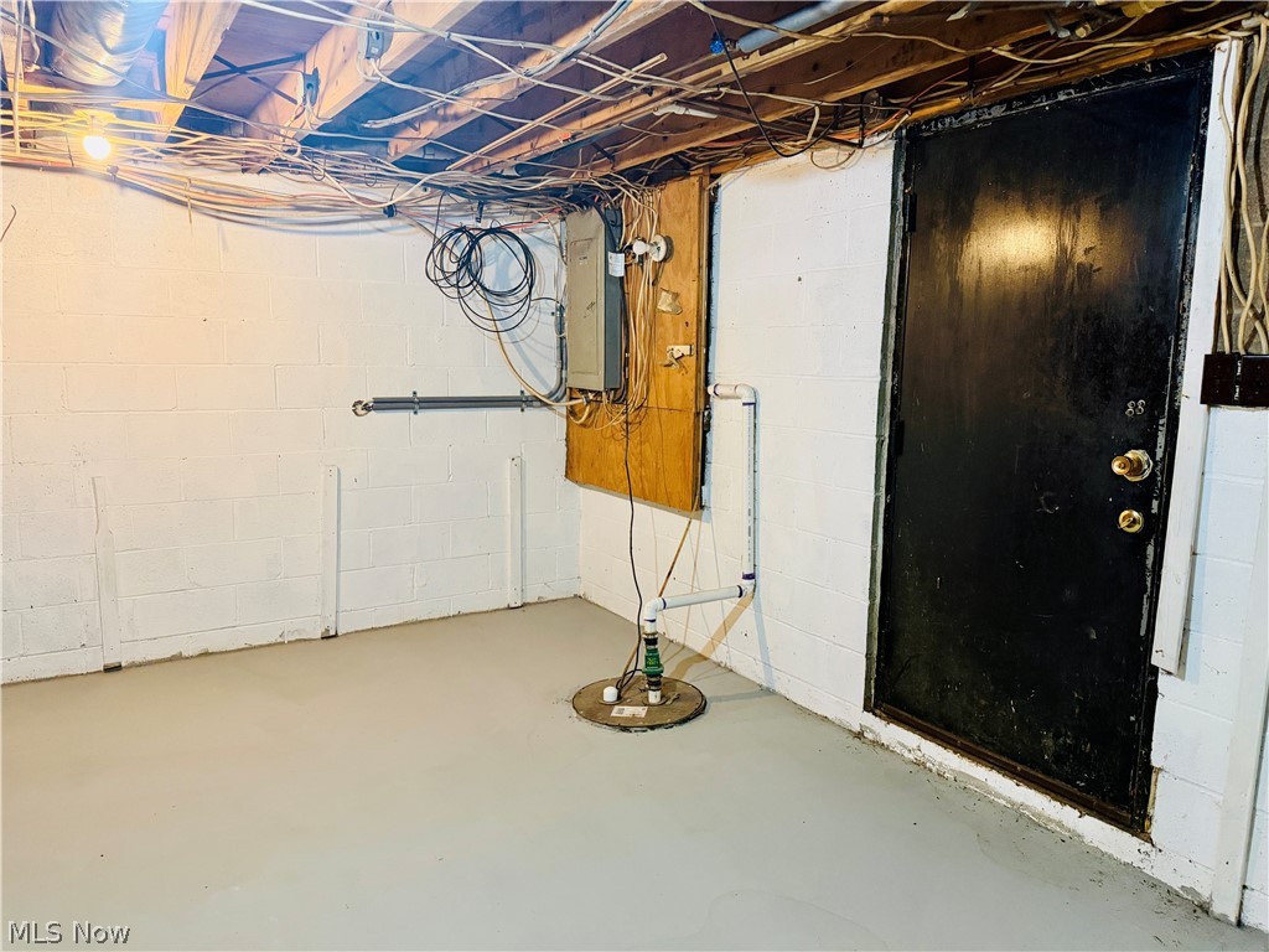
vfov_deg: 56.8
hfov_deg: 71.6
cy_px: 476
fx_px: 880
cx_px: 634
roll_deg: -0.2
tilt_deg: -8.4
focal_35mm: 24
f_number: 1.78
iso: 640
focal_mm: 6.76
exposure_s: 1/60
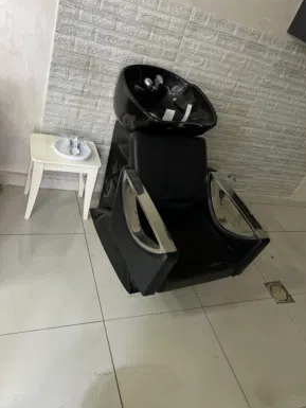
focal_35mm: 27
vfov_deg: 65.3
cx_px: 158
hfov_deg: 51.4
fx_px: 318
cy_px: 197
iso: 200
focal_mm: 5.7
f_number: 1.5
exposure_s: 1/50
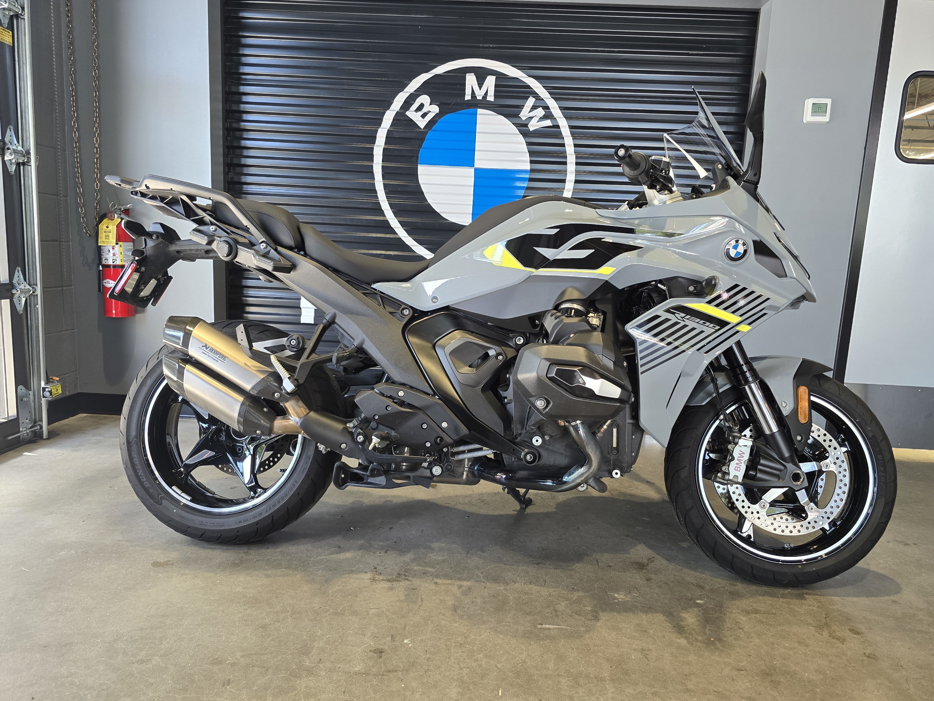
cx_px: 467
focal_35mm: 23
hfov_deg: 73.9
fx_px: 621
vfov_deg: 58.9
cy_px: 350
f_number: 1.7
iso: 125
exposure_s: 1/120
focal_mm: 6.3
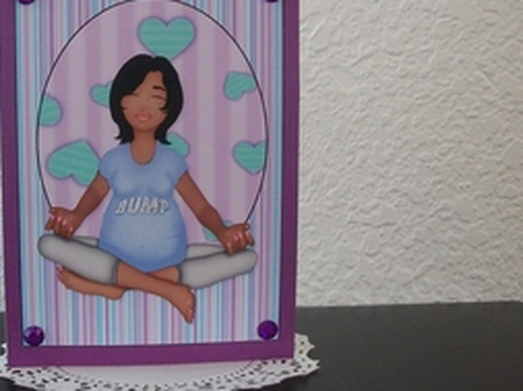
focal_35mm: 57
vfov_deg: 25.5
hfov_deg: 33.4
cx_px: 153
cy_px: 140
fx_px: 860
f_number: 2.9
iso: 160
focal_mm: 5.7
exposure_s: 1/8
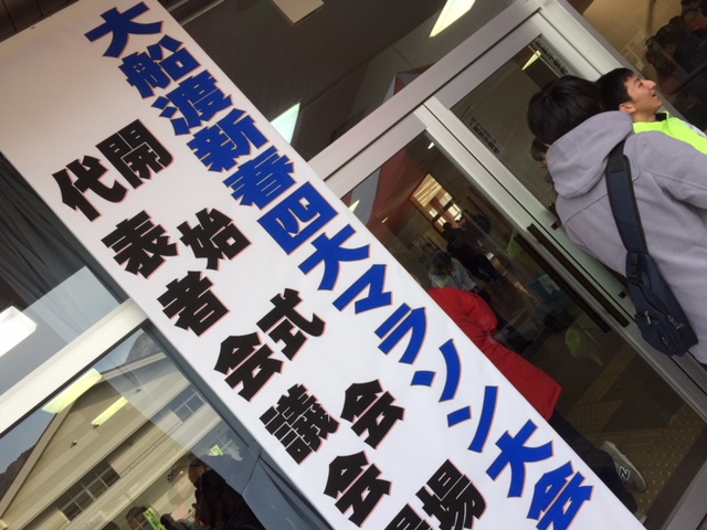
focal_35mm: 29
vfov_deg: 48.2
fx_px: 592
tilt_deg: +4.1
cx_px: 354
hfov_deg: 61.7
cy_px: 265
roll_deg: +42.7
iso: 32
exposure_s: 1/246
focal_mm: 4.15
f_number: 2.2
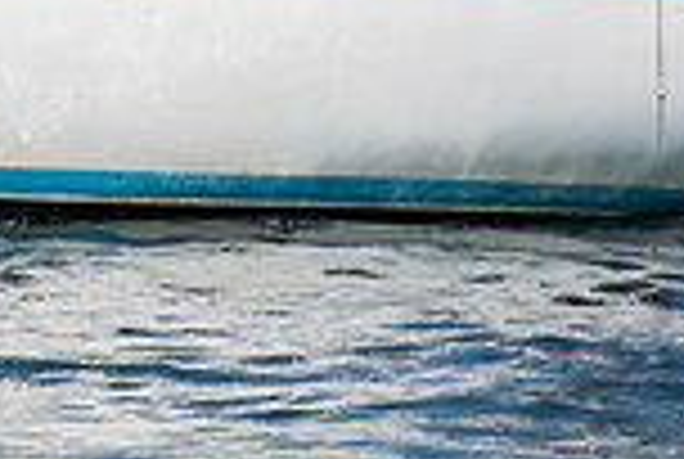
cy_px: -326
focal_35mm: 772
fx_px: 14697
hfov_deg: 2.7
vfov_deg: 1.8
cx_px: -464
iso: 100
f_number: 5.6
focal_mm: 135
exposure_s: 1/400
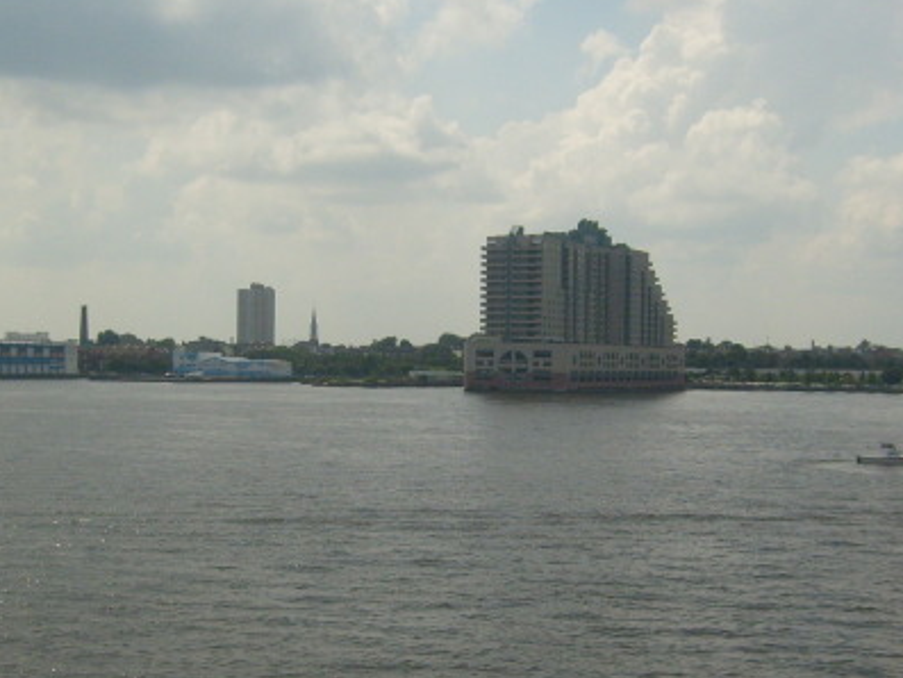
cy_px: 423
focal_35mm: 60
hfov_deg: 32.2
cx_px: 478
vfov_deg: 24.4
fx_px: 1566
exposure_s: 1/750
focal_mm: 5.8
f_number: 7.1
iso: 80
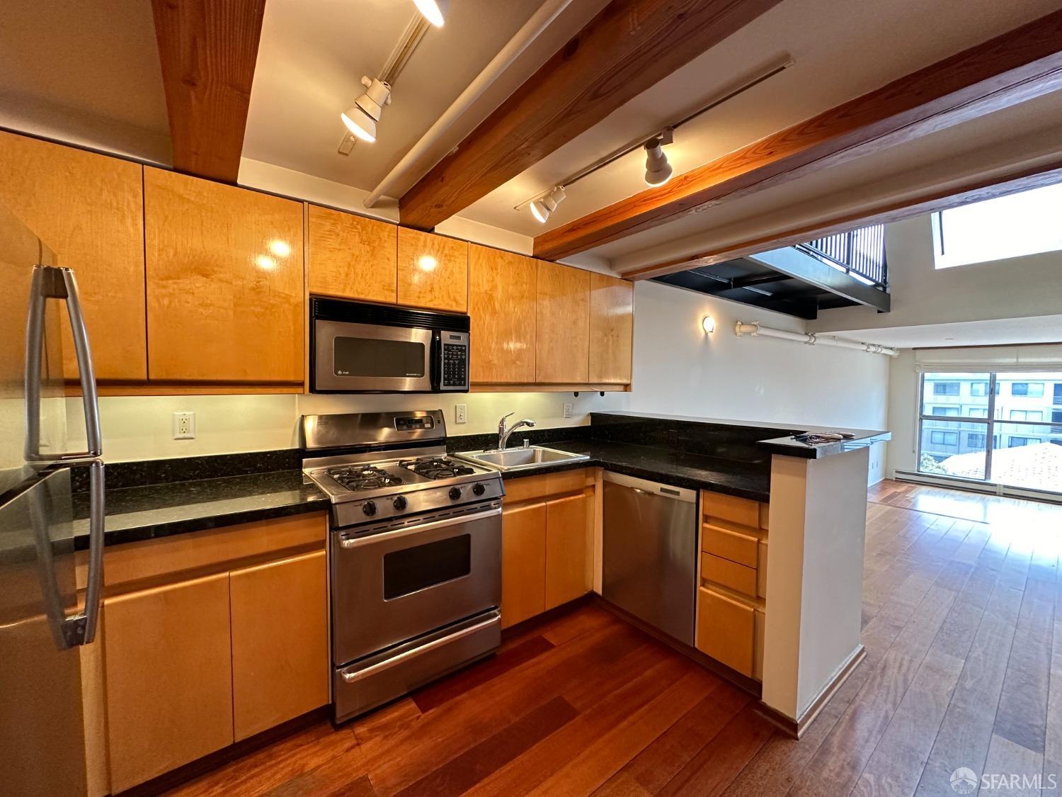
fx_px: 430
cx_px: 531
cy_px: 398
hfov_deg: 102.1
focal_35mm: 14
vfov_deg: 85.7
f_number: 2.2
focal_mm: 2.22
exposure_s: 1/120
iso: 250
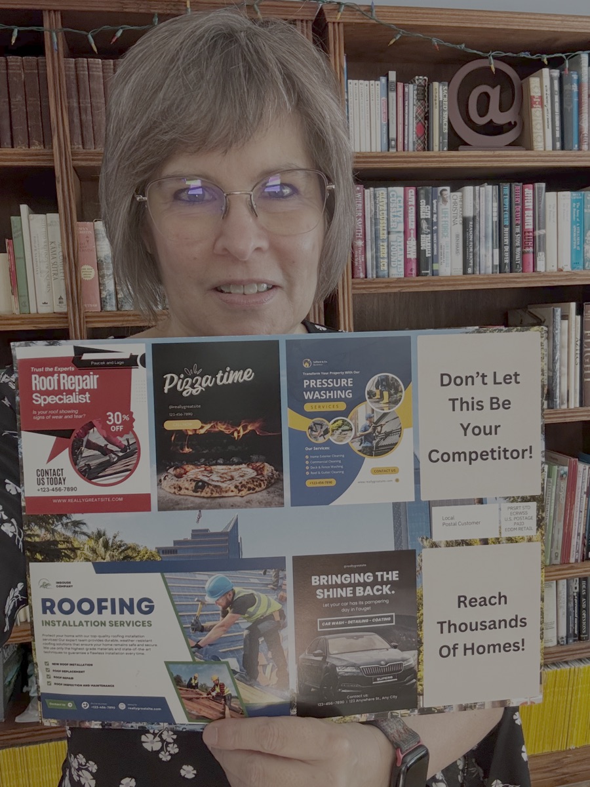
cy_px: 394
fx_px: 682
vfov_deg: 60.0
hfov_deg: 46.8
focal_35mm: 30
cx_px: 295
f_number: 1.9
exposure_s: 1/40
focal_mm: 2.69
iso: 250
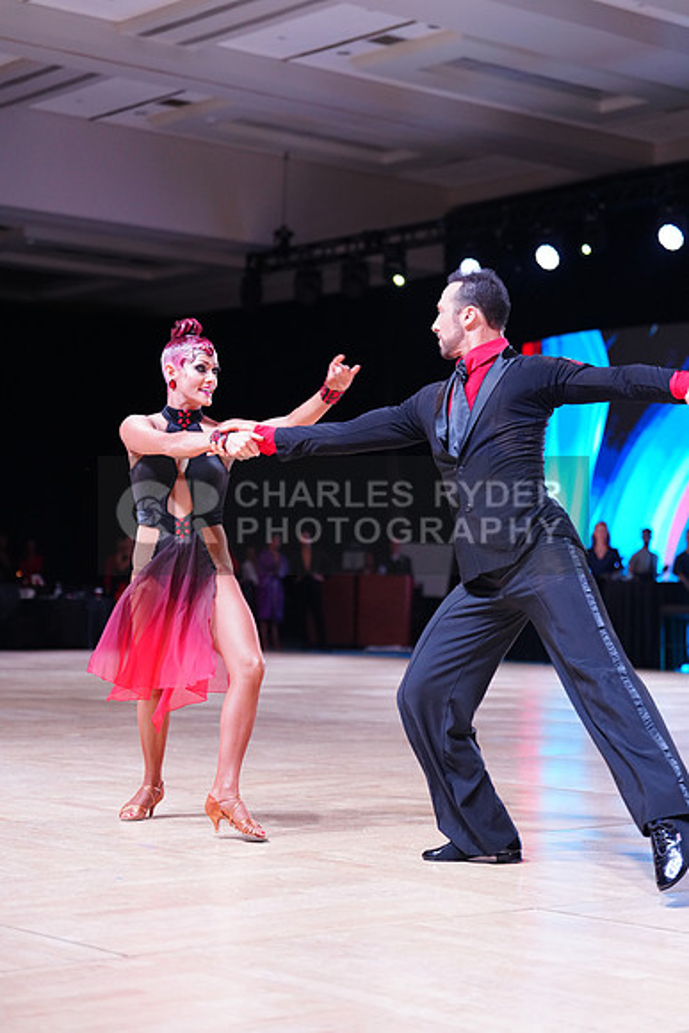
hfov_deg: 19.5
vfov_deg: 28.8
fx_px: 2008
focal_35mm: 70
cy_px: 516
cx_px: 344
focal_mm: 70
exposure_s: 1/400
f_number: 2.8
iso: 1600
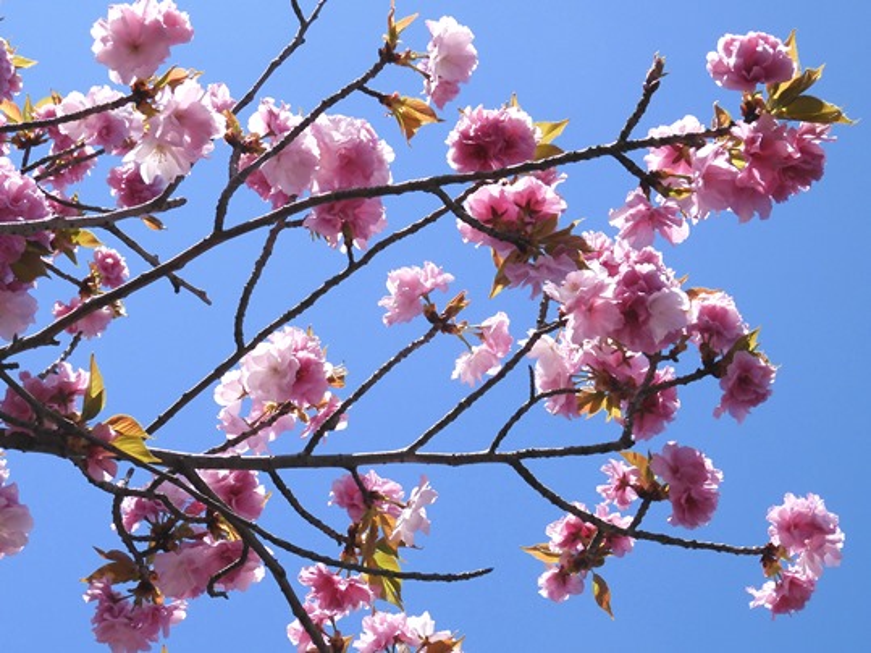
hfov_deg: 27.8
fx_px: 1761
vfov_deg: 21.0
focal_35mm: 70
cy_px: 326
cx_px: 436
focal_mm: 12.5
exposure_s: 1/800
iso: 100
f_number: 4.5
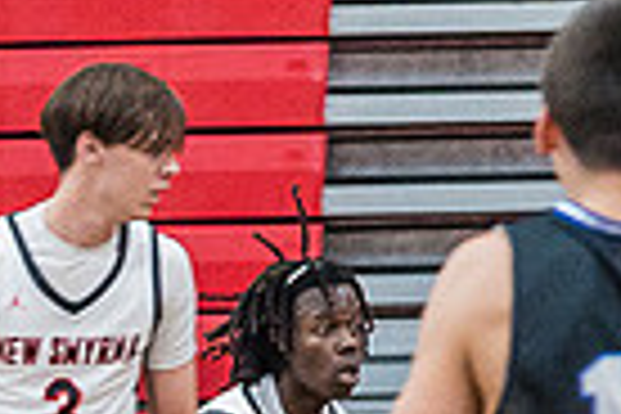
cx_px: -86
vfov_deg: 2.7
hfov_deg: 4.1
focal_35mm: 504
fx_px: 8693
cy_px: 832
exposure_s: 1/320
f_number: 4
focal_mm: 120
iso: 5000
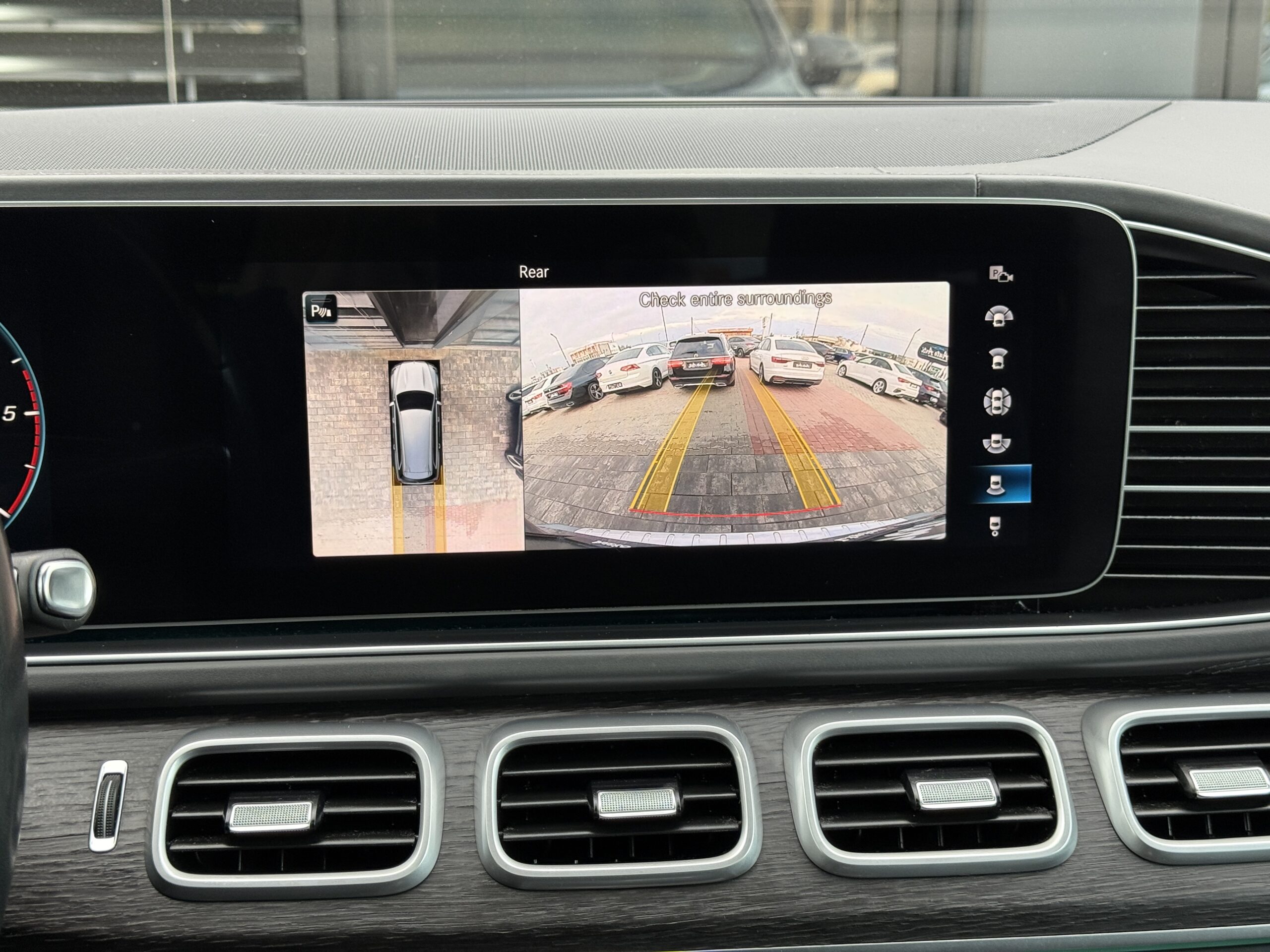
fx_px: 1761
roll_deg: +0.5
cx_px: 635
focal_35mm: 48
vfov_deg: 30.3
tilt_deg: -13.3
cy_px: 476
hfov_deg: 39.7
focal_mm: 6.76
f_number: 1.78
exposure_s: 1/53
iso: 100
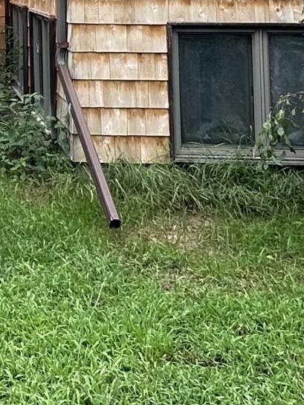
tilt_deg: +4.4
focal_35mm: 77
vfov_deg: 22.9
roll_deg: -0.9
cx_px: -169
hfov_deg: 17.1
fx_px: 901
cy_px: -106
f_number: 2.2
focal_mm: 2.22
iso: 40
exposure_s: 1/332
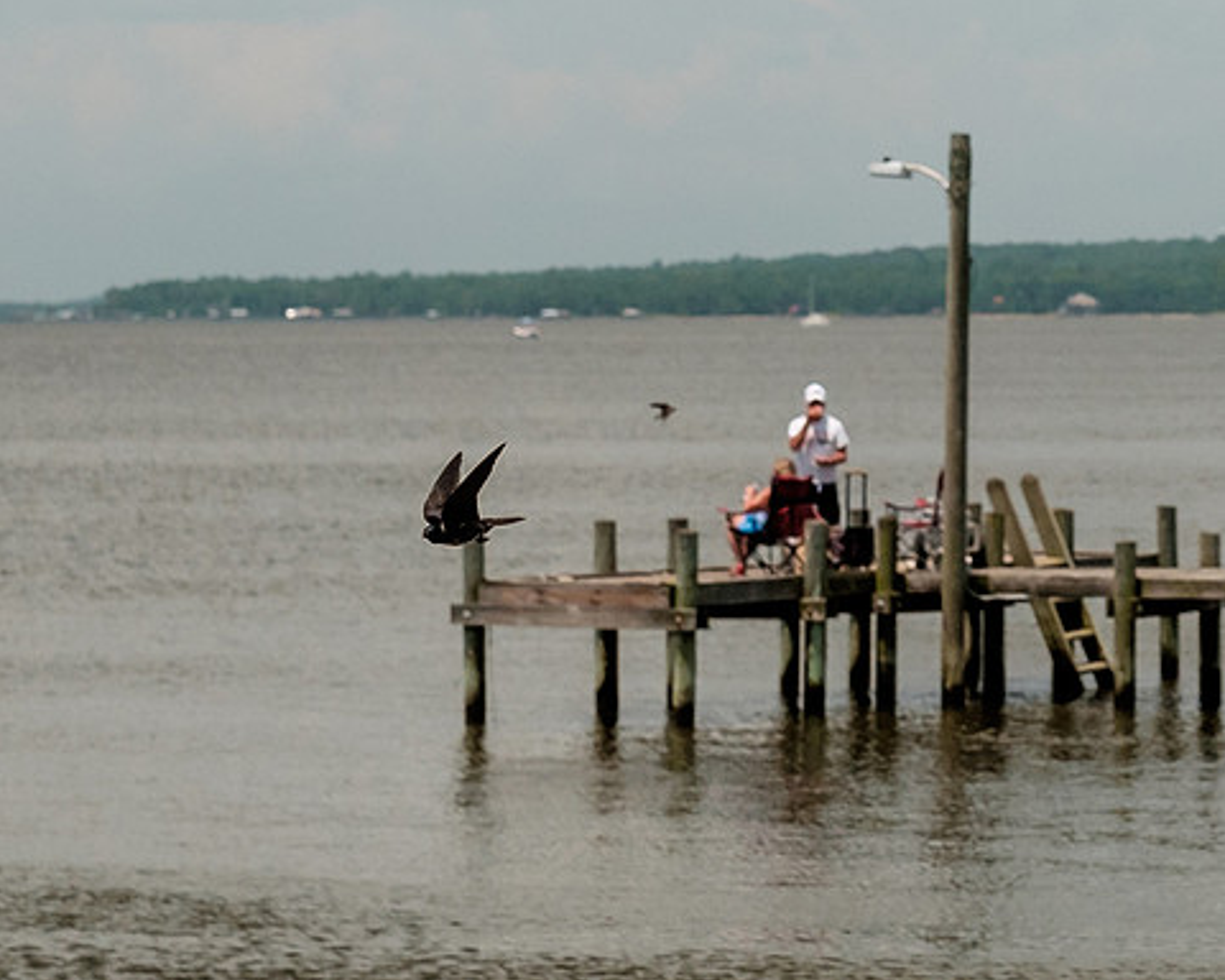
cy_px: 178
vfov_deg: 6.5
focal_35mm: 236
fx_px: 8556
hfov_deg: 8.1
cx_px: 1458
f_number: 4
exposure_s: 1/3000
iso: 800
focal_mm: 56
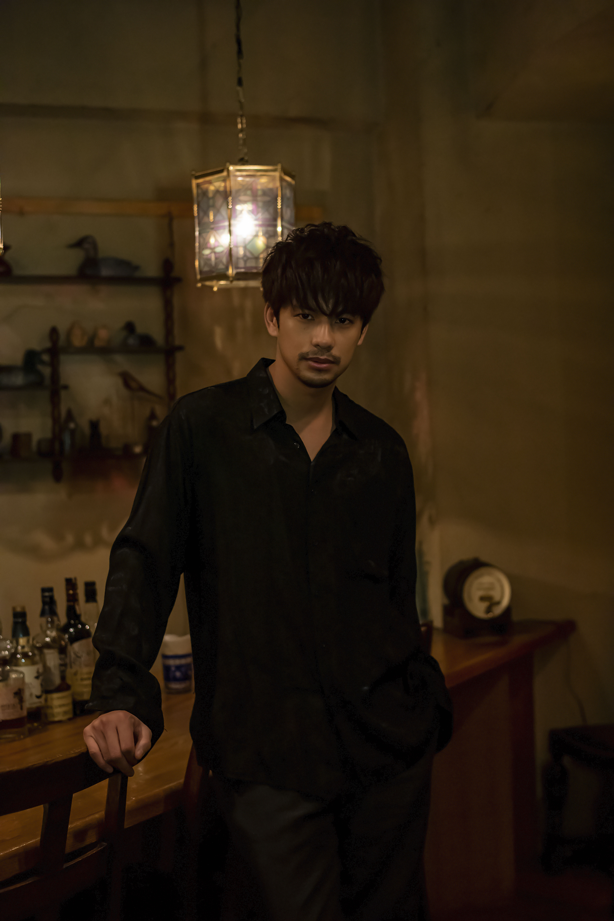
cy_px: 460
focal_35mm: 50
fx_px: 1278
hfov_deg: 27.0
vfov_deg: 39.6
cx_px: 307
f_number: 2.8
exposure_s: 1/250
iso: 3200
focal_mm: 50
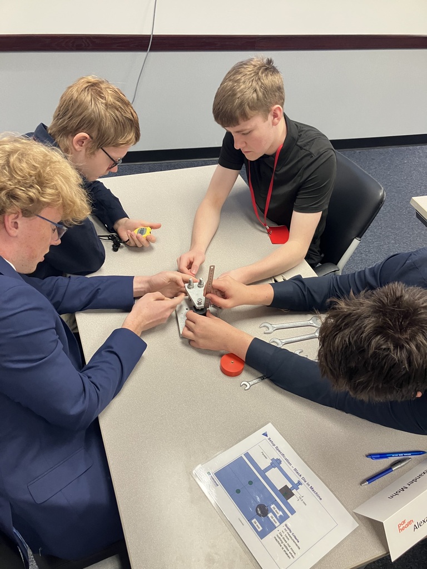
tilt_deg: -42.8
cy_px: 284
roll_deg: -3.4
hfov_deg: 49.7
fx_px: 461
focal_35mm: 28
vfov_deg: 63.4
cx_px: 214
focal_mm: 3.99
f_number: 1.8
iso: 100
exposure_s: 1/60
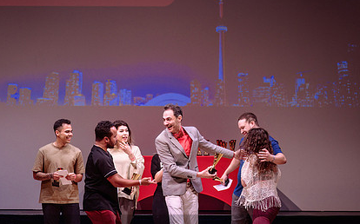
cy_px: 152
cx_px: 125
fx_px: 912
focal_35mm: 93
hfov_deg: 22.3
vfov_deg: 14.0
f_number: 3.2
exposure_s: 1/320
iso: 1000
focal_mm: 56
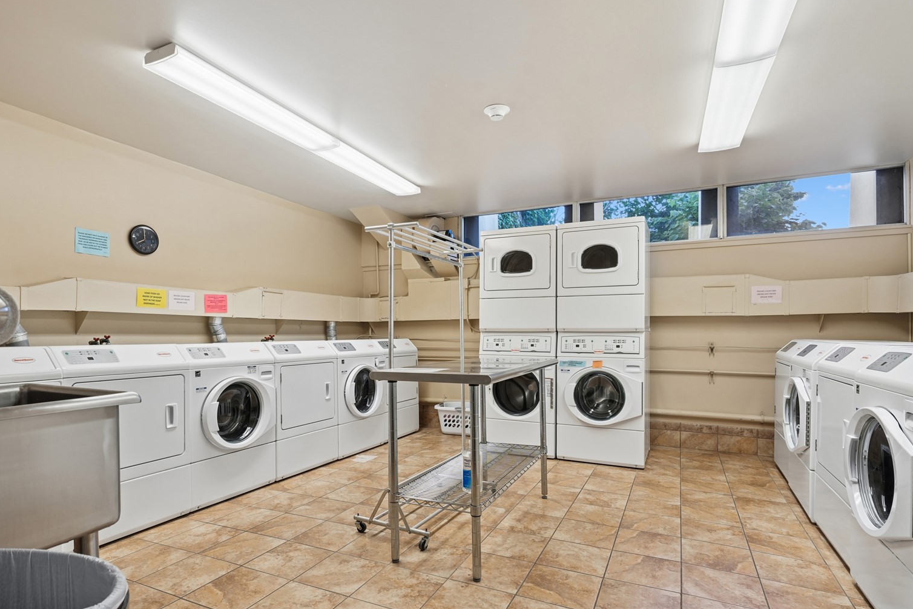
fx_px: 456
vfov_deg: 67.3
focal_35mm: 18
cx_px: 440
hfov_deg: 90.0
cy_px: 319
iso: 400
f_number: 8
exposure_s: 1/30
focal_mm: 16
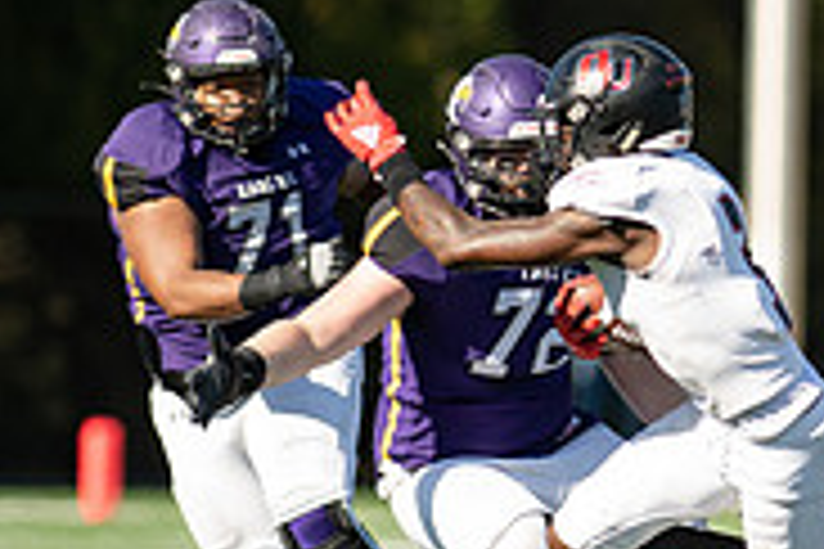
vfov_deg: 1.4
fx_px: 21789
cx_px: 725
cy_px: 461
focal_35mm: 952
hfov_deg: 2.2
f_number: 3.2
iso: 200
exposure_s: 1/1600
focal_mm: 300
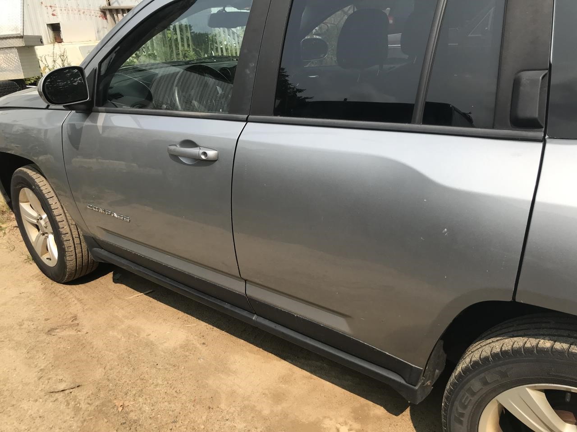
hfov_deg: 63.4
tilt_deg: -23.3
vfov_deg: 49.7
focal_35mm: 28
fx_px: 467
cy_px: 216
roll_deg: +1.4
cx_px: 288
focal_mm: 3.99
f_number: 1.8
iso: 20
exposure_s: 1/1429
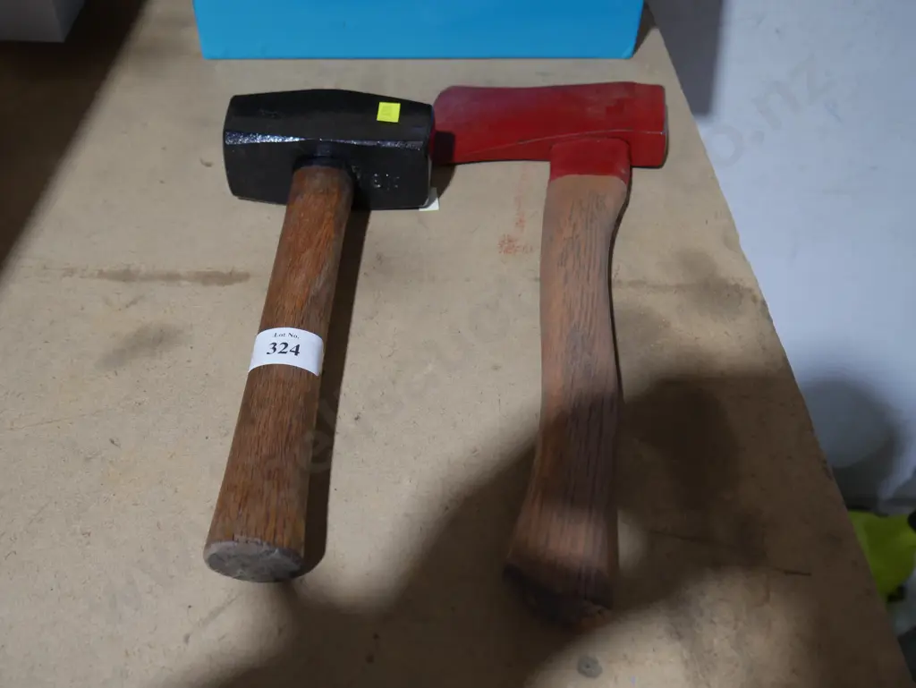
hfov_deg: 53.9
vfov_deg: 41.8
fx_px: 900
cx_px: 458
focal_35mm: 34
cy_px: 344
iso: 640
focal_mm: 17
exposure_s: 1/60
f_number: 4
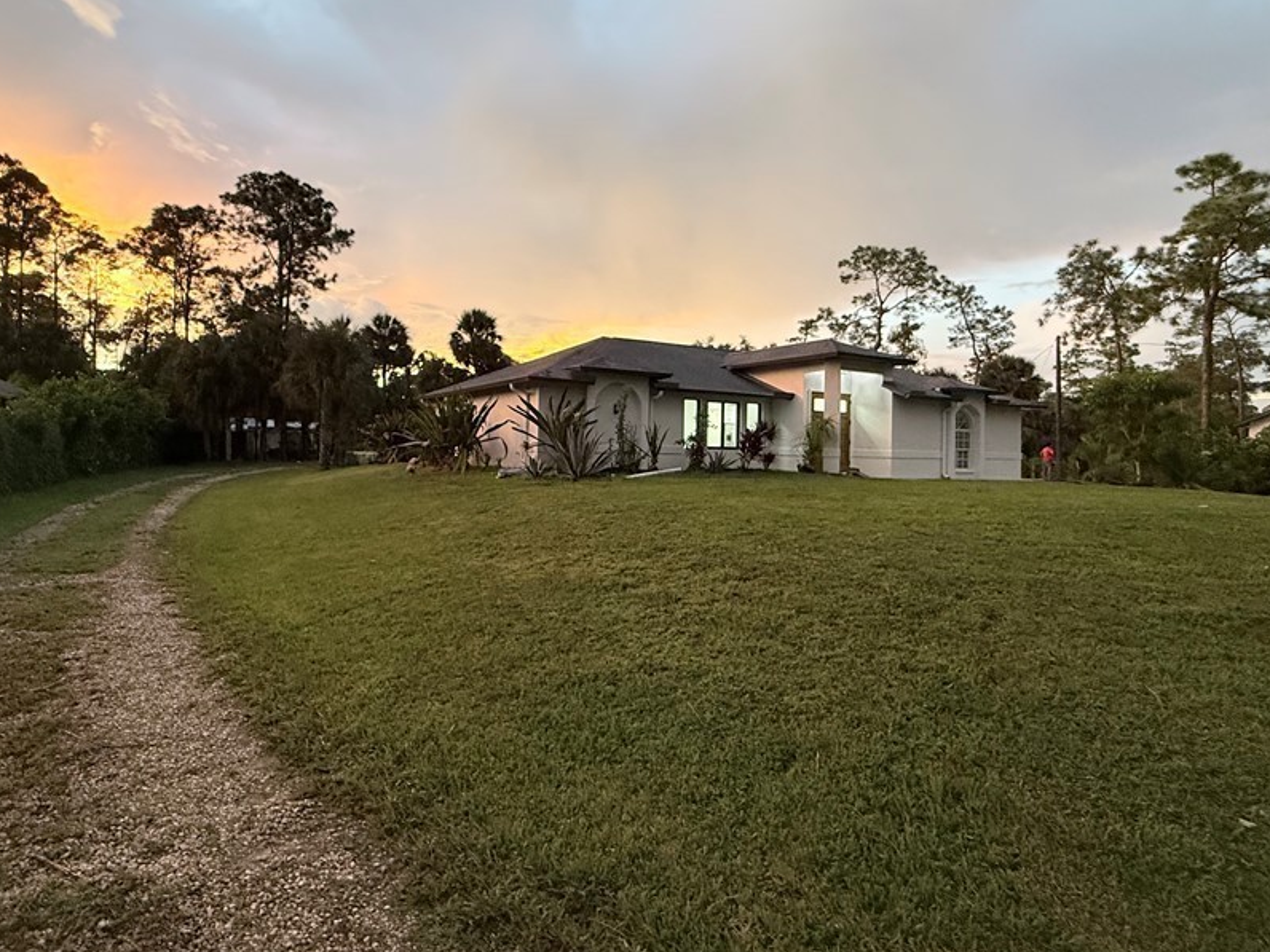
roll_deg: -1.7
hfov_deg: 87.5
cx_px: 573
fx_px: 660
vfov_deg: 71.4
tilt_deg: +2.5
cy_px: 431
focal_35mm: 18
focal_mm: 2.22
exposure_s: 1/60
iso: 400
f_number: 2.2
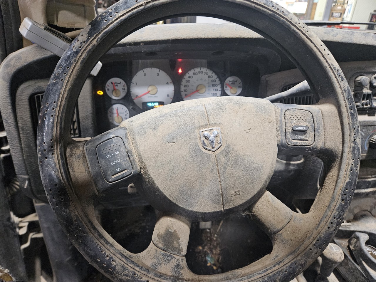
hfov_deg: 73.9
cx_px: 188
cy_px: 141
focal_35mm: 23
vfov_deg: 58.9
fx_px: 250
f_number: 1.8
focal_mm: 5.4
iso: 800
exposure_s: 1/60
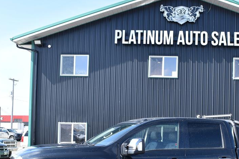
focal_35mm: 54
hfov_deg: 36.5
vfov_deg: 24.8
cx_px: 157
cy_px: 120
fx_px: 358
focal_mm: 20
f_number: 8
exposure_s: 1/250
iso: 200
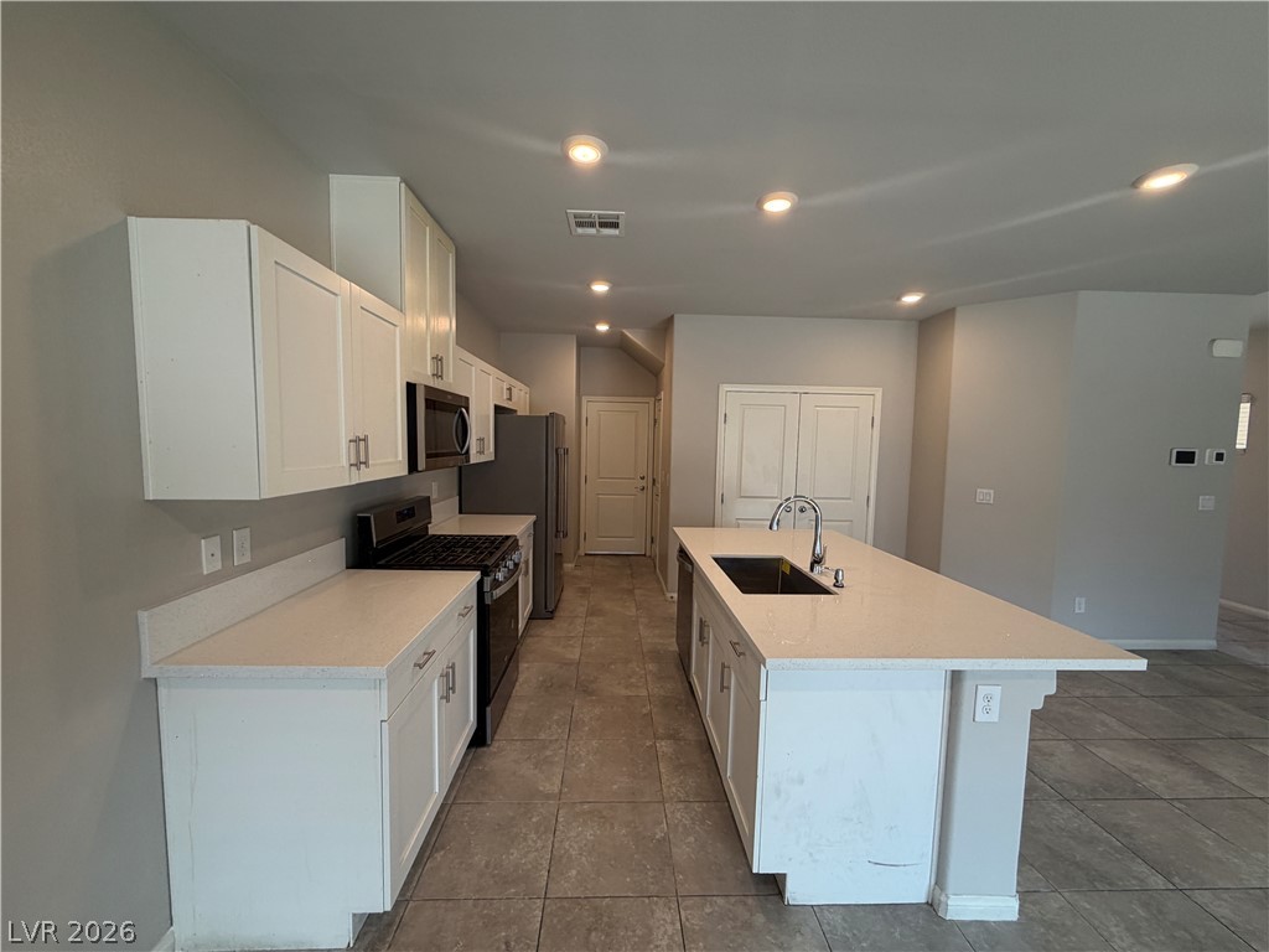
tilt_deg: -4.7
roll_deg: -1.9
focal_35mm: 14
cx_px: 634
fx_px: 513
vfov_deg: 85.7
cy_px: 476
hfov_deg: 102.1
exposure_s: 1/120
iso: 125
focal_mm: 2.22
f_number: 2.2
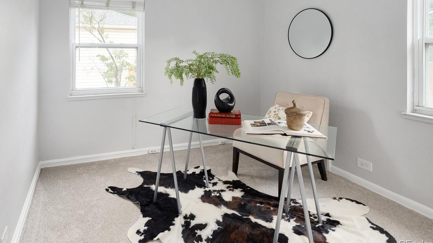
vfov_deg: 52.5
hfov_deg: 83.6
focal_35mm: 21
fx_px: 241
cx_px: 196
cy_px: 81
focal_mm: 17
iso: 400
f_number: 8
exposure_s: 1/1.67
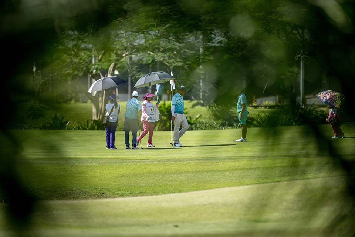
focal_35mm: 400
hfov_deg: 5.2
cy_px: 118
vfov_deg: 3.4
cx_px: 178
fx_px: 3944
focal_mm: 400
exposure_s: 1/6400
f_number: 2.8
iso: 400
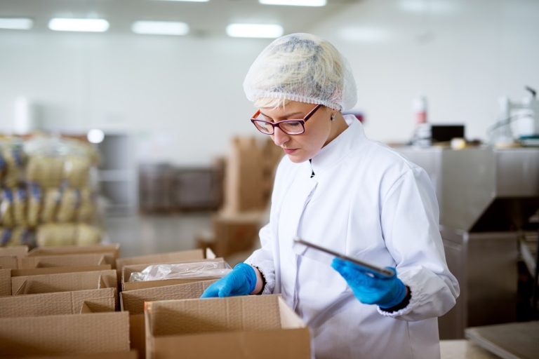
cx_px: 270
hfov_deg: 39.6
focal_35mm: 50
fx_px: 749
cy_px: 180
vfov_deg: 27.0
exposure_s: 1/500
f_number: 1.8
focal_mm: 50
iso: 500
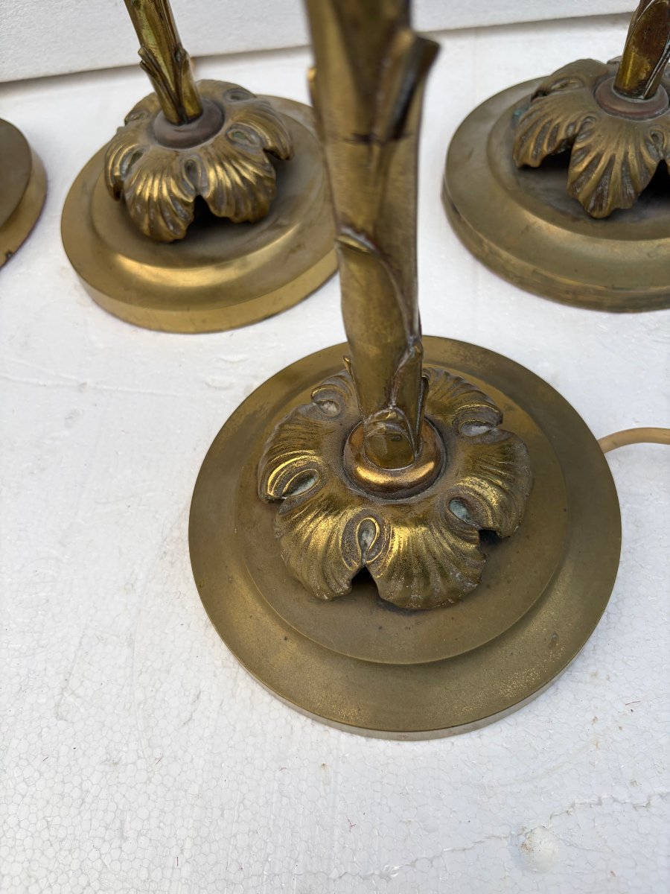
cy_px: 447
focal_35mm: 26
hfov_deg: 53.1
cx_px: 335
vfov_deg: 67.3
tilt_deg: -62.6
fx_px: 671
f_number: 1.6
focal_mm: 5.96
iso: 50
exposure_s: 1/397
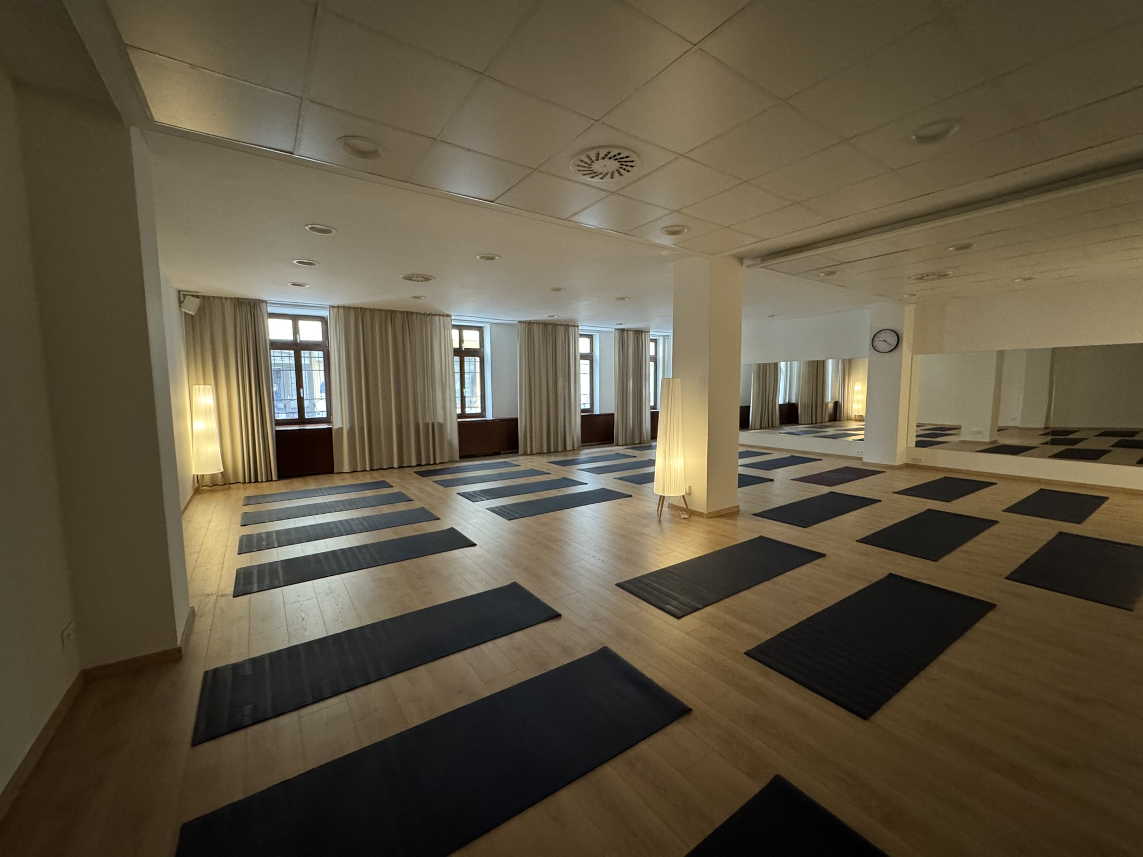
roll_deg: +0.8
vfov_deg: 85.7
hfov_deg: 102.1
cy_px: 428
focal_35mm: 14
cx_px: 572
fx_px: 462
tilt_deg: -5.0
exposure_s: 1/60
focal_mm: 2.22
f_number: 2.2
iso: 800
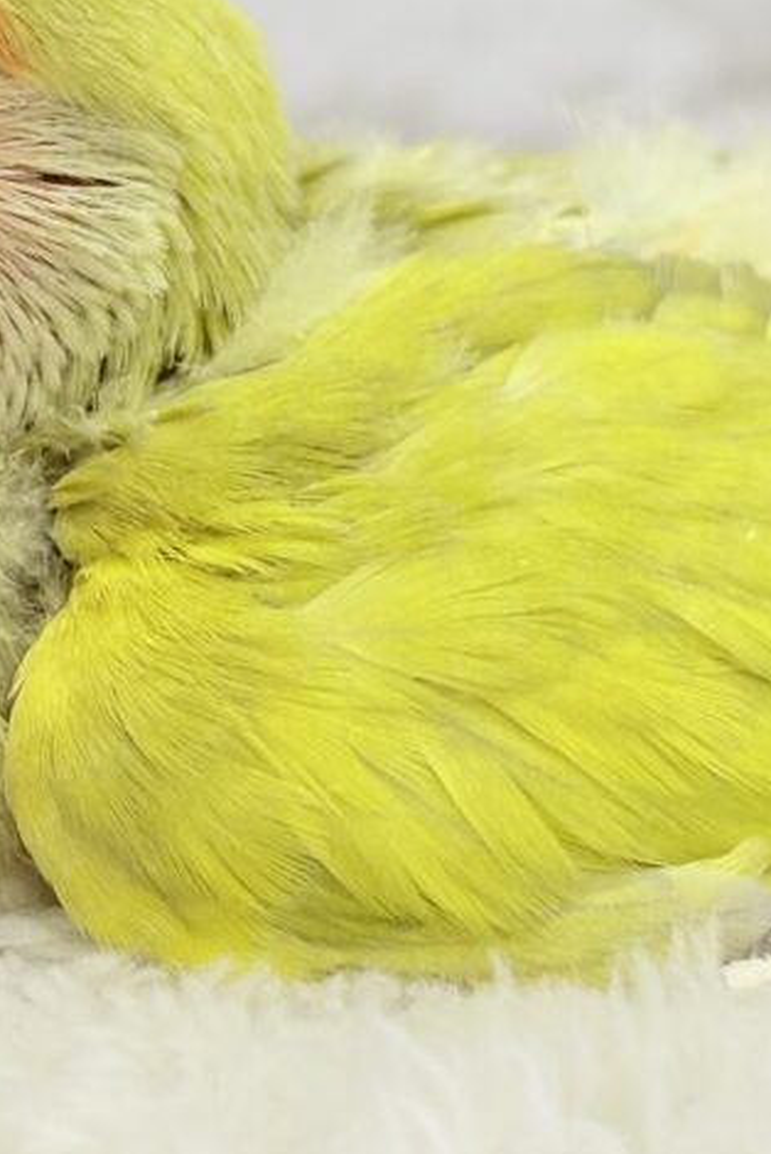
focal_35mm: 138
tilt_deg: -11.7
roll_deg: -2.7
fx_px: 4426
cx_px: 209
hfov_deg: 9.9
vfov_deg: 14.8
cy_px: 430
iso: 64
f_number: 1.6
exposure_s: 1/100
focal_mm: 5.96
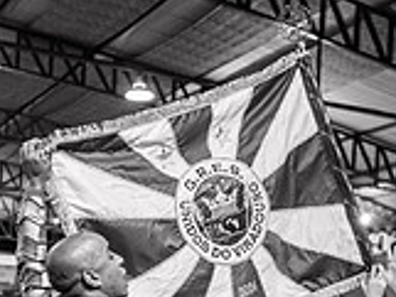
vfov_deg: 16.8
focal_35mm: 83
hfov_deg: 23.5
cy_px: 389
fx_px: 950
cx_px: 256
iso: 1600
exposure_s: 1/250
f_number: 1.8
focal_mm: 24
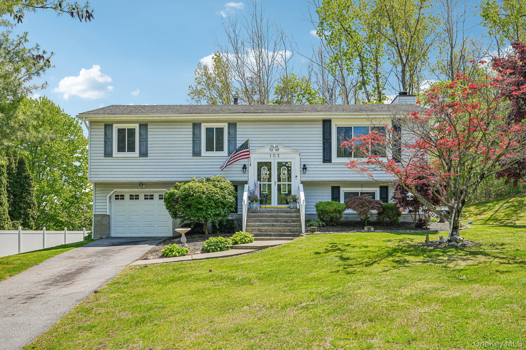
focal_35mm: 35
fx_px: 511
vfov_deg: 37.8
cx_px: 263
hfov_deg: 54.4
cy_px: 175
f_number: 8
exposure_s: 1/160
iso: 100
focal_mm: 35
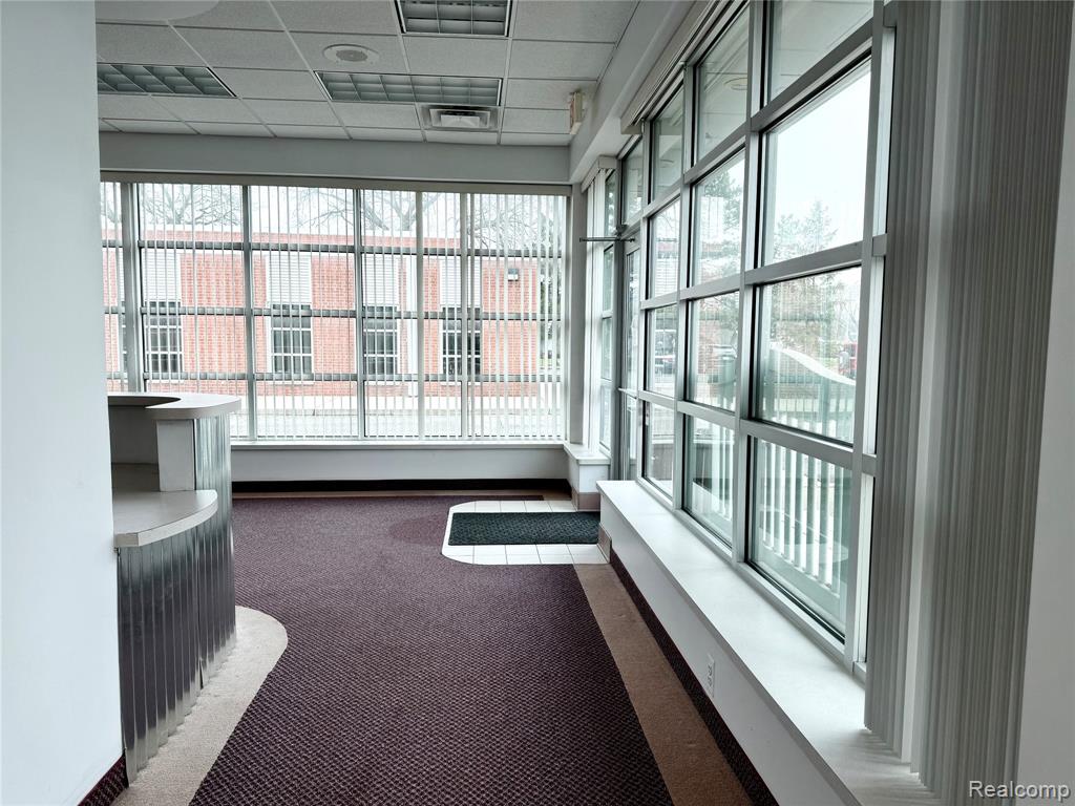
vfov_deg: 56.8
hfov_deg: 71.6
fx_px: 745
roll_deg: -0.9
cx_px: 538
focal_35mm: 24
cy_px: 403
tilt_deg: -4.6
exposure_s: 1/333
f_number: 1.78
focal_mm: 6.76
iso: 80
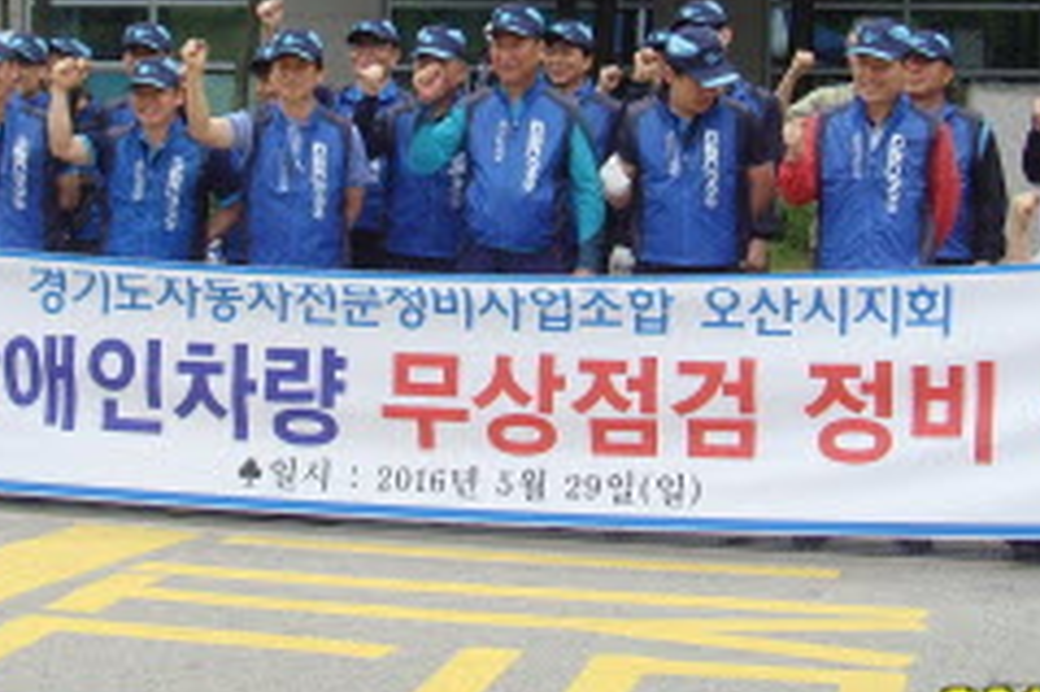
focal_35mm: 85
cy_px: 63
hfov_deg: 23.9
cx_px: 396
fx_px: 2454
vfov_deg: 15.8
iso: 80
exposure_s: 1/250
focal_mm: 6.6
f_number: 3.5
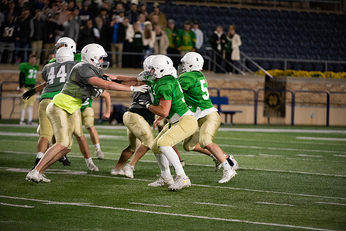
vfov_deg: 4.9
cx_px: 173
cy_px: 116
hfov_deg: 7.4
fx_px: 2692
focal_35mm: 280
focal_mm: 280
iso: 4000
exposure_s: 1/500
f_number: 4.5
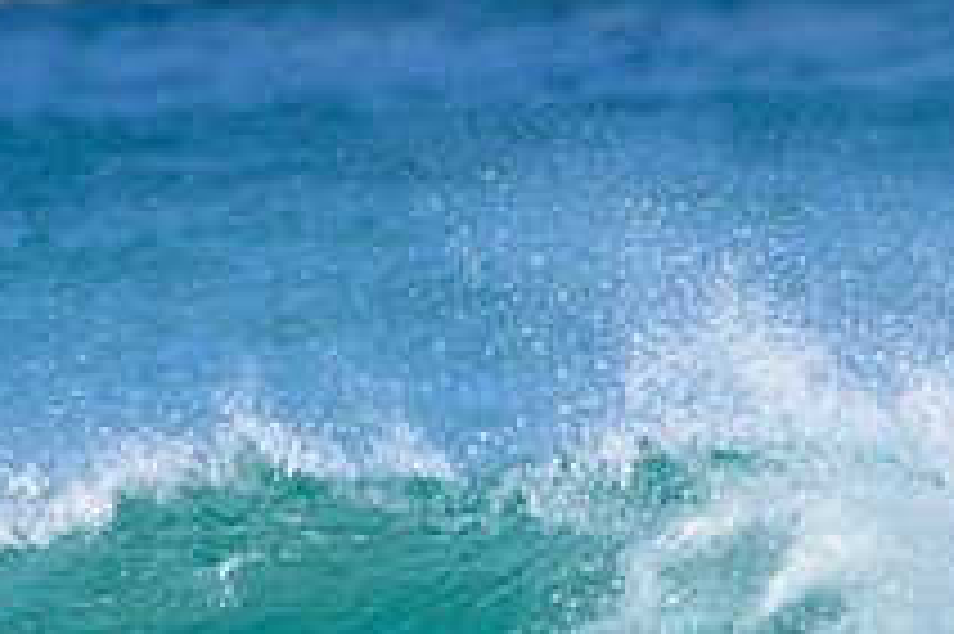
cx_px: 346
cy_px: 758
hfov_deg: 0.8
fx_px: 72499
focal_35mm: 2738
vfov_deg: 0.5
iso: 1600
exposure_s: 1/2000
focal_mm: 1000
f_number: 11
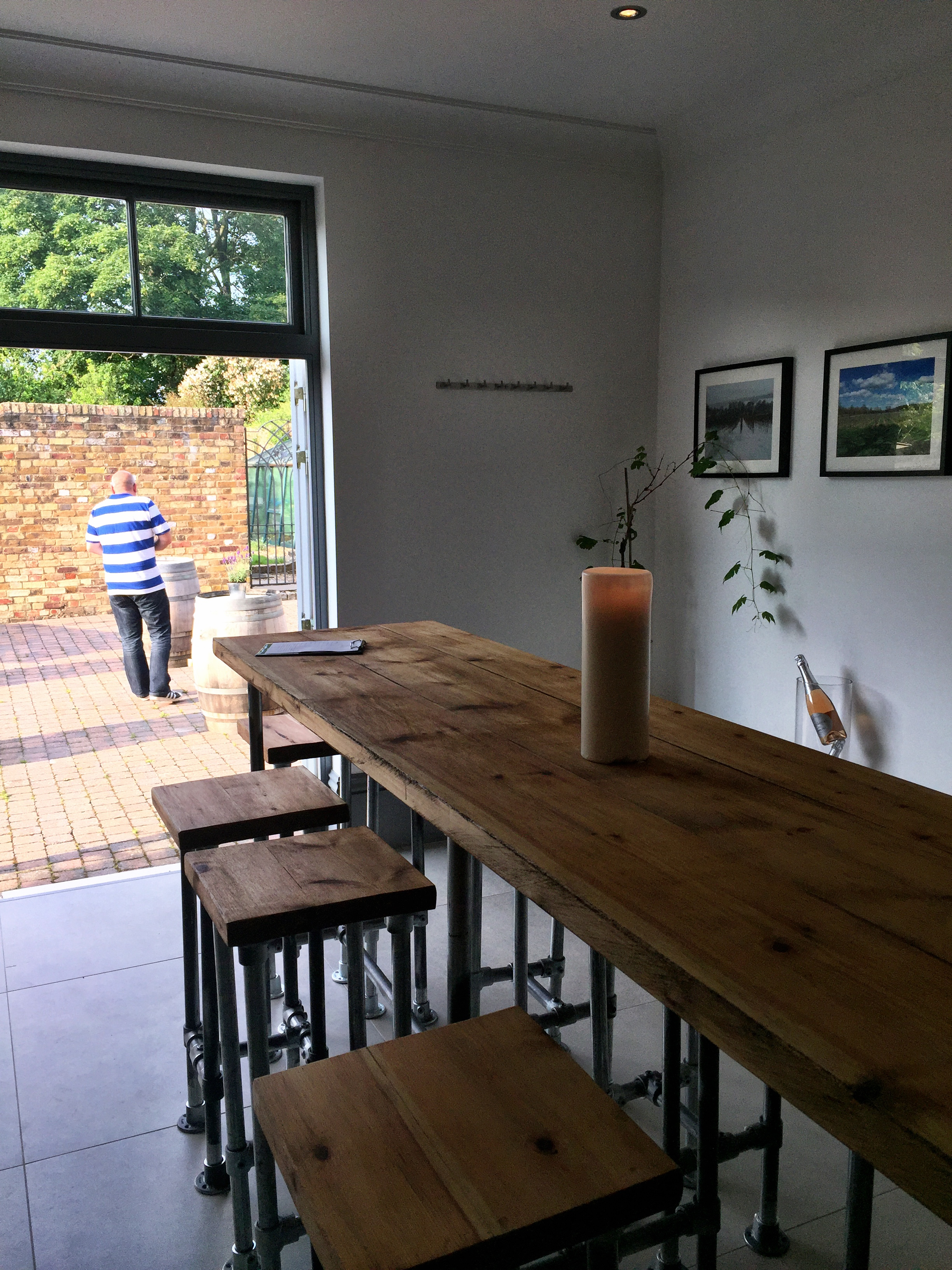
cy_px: 635
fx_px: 1063
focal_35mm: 29
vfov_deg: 61.7
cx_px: 476
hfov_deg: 48.2
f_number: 2.2
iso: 32
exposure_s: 1/434
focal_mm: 4.15
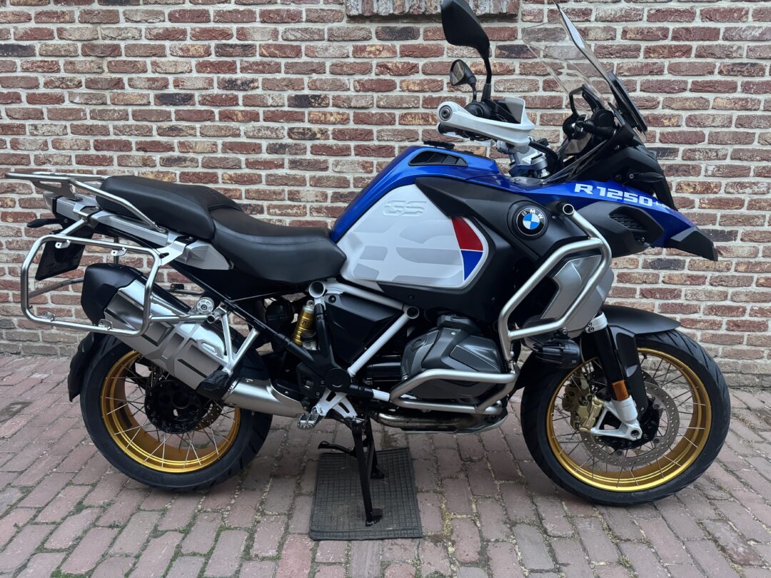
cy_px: 289
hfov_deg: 71.6
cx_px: 386
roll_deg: -0.3
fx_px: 535
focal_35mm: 24
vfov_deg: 56.8
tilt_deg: -14.8
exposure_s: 1/60
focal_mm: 6.76
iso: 800
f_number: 1.78
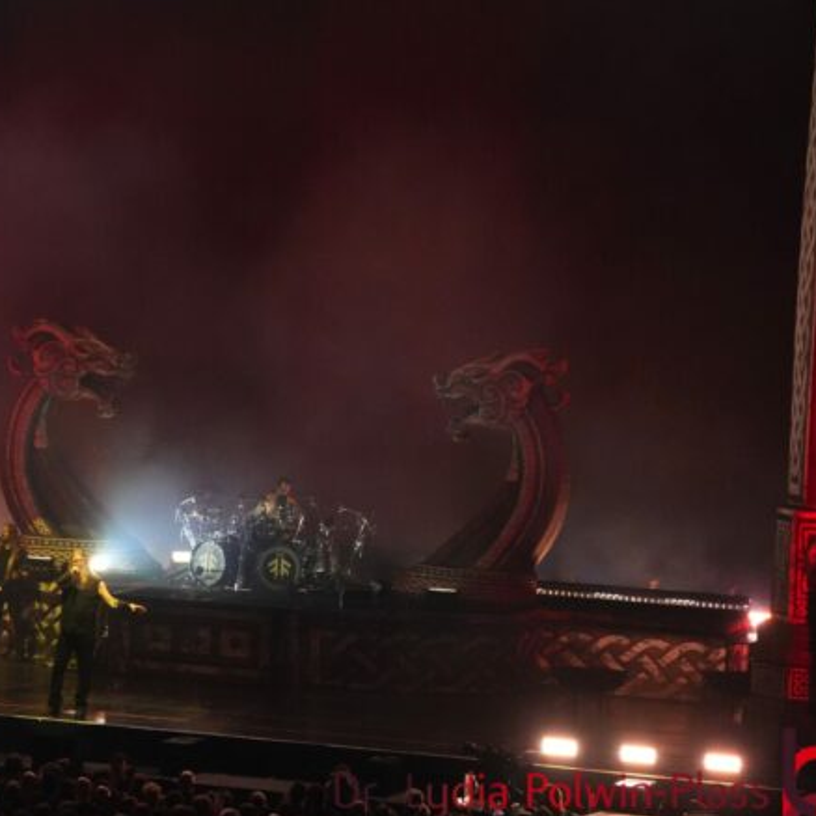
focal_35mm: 179
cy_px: 475
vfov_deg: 9.8
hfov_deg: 9.8
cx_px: 212
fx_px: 4774
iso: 6400
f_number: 5
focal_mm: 80
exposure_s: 1/125
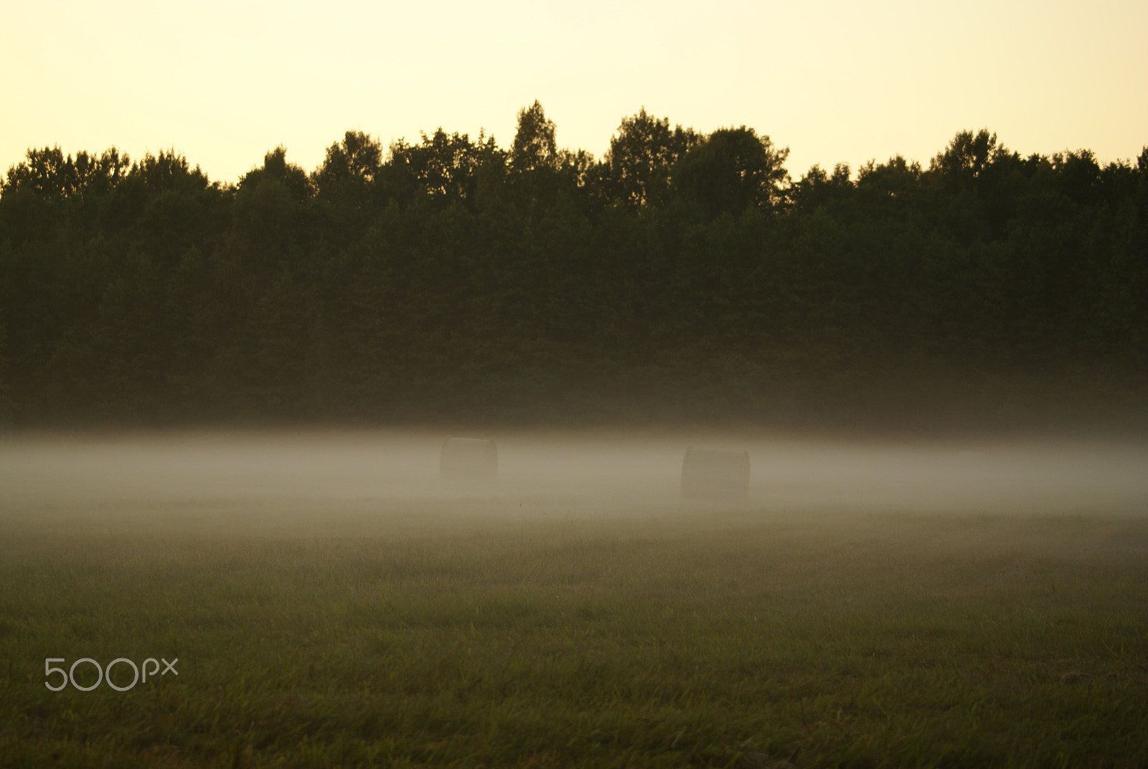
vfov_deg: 12.2
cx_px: 574
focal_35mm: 112
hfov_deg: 18.2
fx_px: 3592
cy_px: 384
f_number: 4.5
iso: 100
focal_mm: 75
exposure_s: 1/125
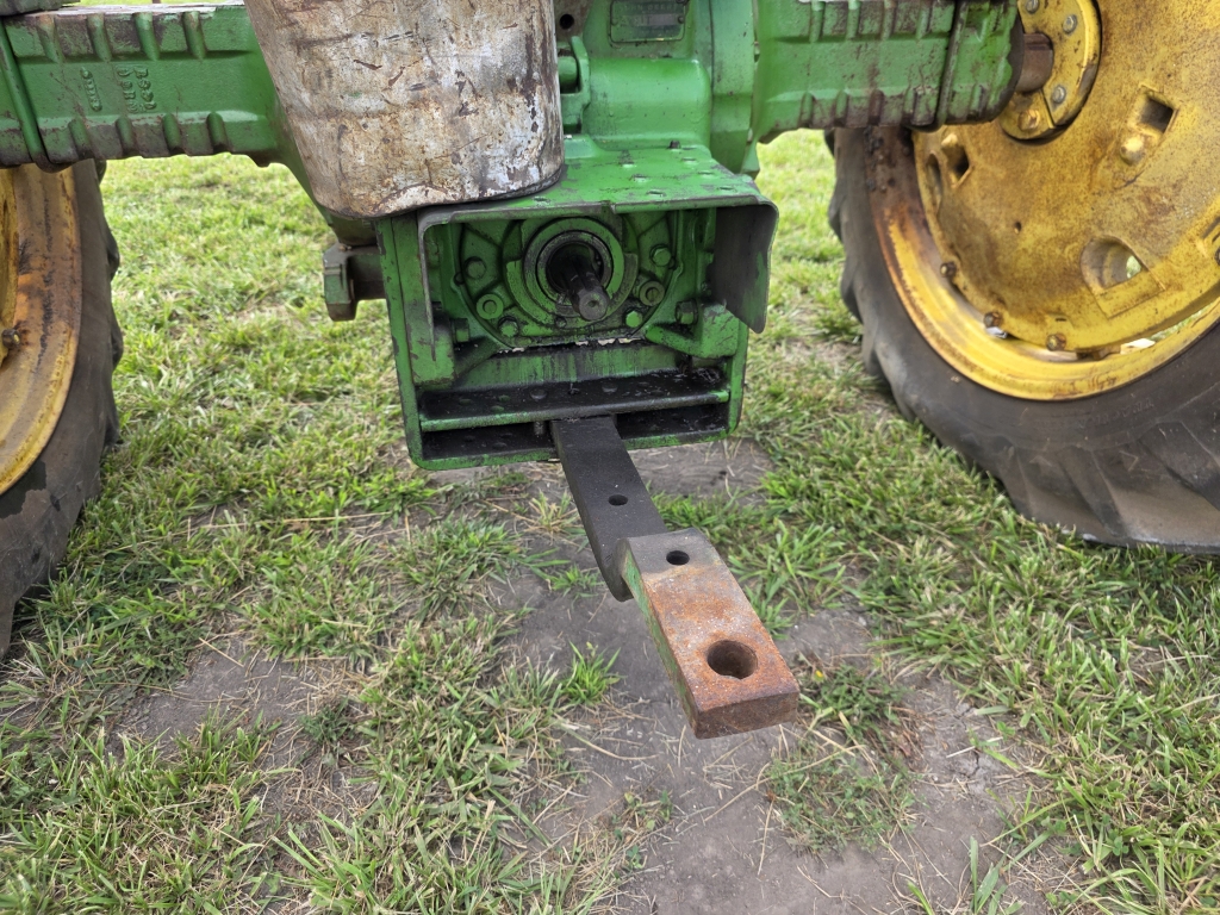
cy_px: 458
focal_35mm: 23
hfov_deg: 73.9
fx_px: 811
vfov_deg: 58.9
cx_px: 610
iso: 64
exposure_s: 1/359
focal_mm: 6.3
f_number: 1.7
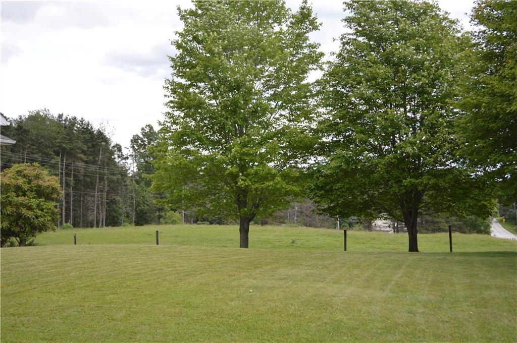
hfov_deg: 37.9
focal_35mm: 52
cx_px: 258
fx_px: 753
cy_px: 172
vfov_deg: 25.7
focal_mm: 35
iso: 100
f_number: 5
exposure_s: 1/160
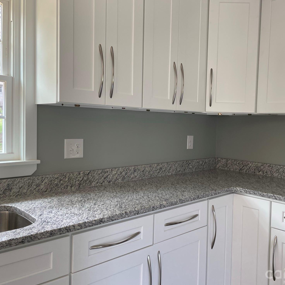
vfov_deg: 51.1
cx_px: 177
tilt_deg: -2.5
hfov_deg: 50.6
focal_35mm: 32
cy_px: 143
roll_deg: -0.6
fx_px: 298
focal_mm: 4.2
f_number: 1.6
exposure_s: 1/121
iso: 125
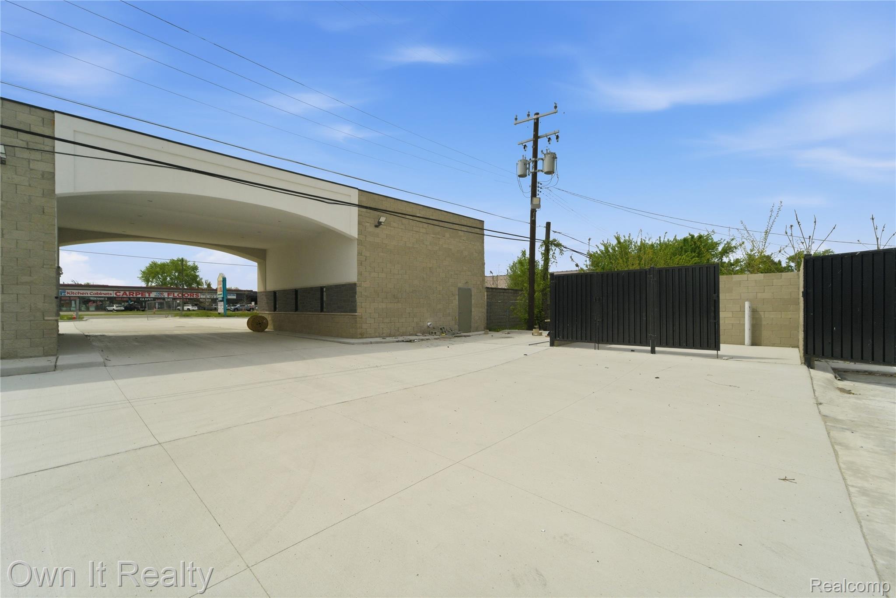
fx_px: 348
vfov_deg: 81.2
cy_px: 299
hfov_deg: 104.2
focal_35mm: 14
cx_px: 448
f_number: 8
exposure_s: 1/4000
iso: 400
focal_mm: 14
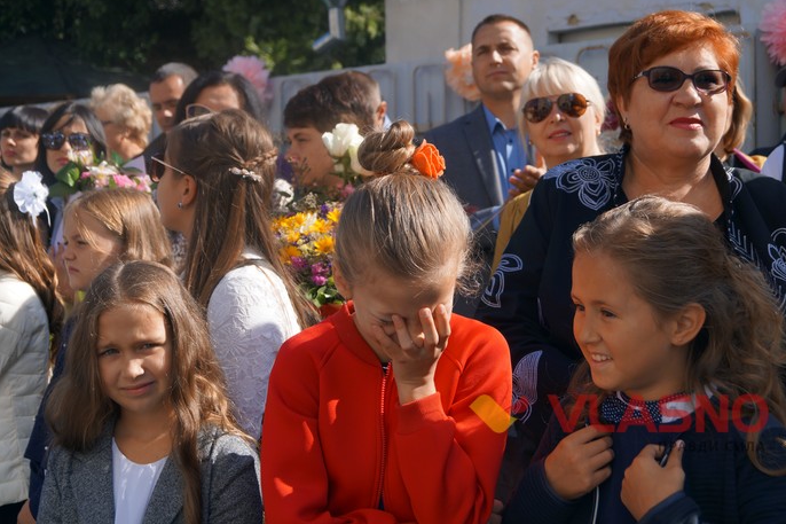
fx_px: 1168
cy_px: 259
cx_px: 400
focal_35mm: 54
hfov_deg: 37.2
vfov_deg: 25.3
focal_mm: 35
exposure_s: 1/320
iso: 100
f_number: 5.6
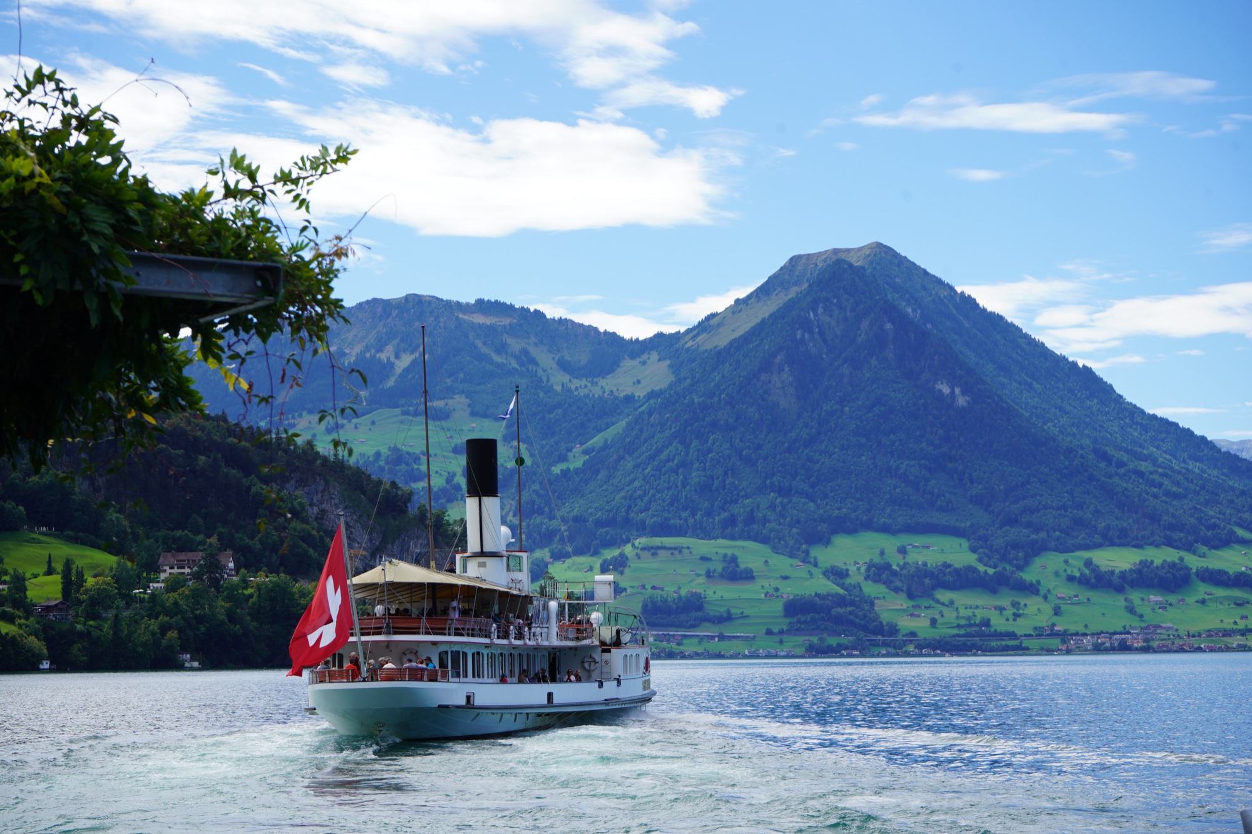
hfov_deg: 29.7
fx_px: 2365
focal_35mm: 68
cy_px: 417
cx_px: 626
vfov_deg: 20.0
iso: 100
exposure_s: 1/125
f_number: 10
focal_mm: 68
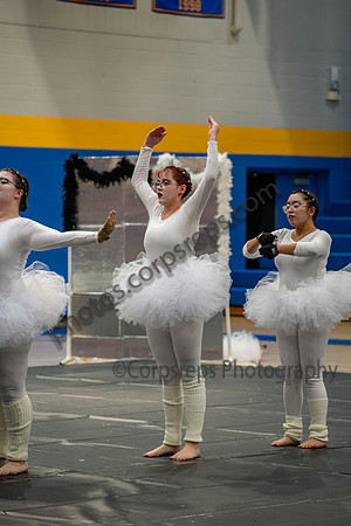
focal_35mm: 145
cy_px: 263
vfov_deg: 14.2
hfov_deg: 9.5
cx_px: 176
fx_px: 2120
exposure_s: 1/500
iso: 1800
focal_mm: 145
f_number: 4
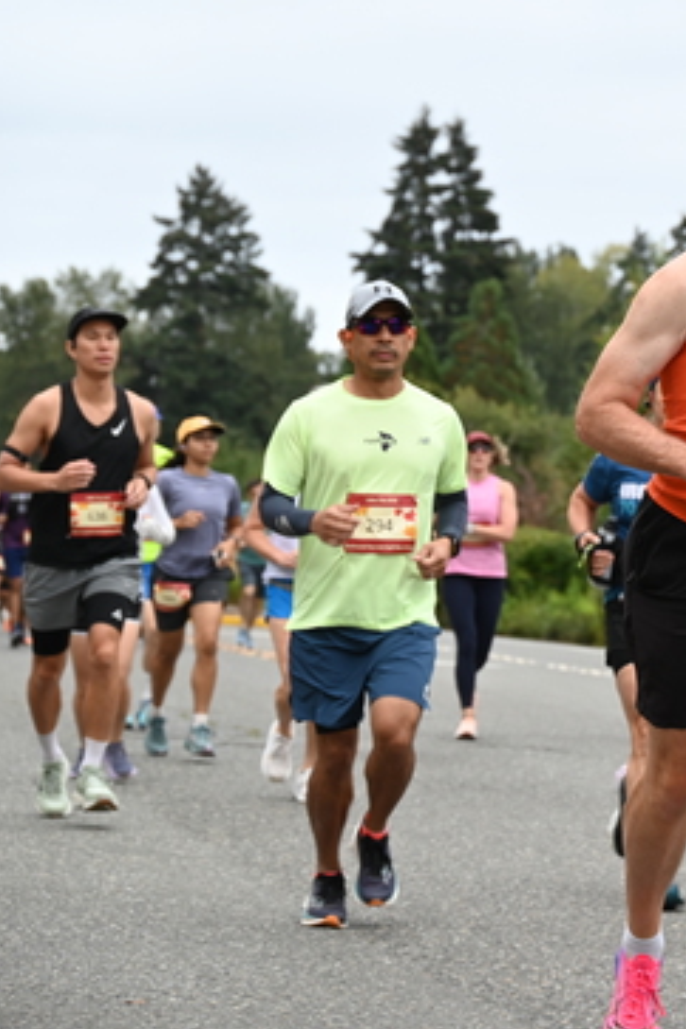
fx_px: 3944
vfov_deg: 14.9
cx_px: 760
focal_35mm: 138
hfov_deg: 9.8
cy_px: 512
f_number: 6.3
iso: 450
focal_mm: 91
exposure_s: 1/125
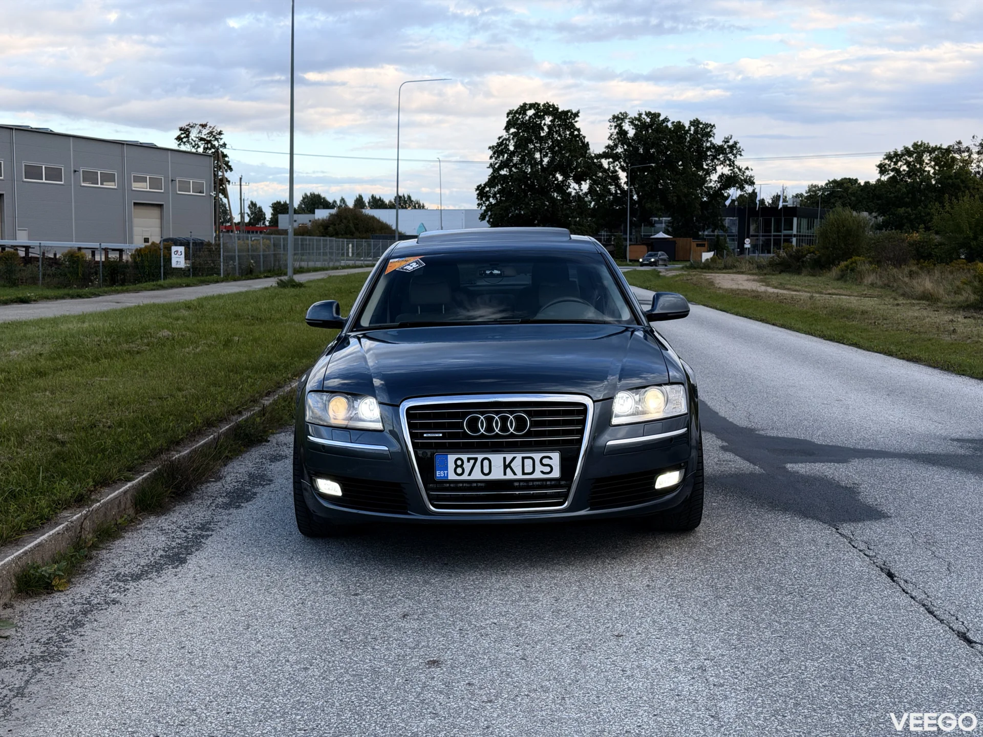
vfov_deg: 30.3
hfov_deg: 39.7
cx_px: 492
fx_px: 1363
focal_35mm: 48
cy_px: 368
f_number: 1.78
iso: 100
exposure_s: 1/1203
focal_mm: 6.76
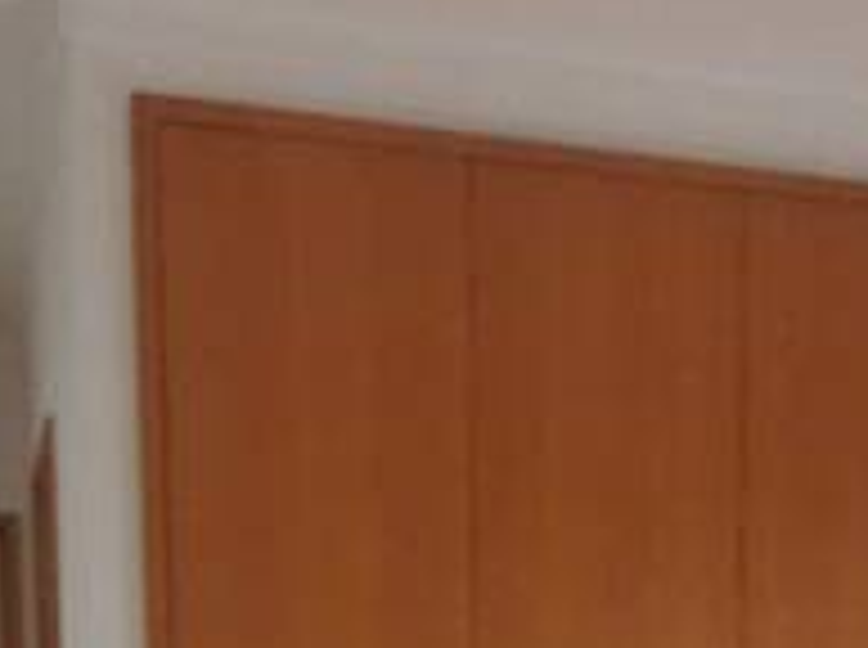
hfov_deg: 35.6
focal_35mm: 54
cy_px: 832
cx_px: 418
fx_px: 1352
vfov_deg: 23.8
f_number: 2.2
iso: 400
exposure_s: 1/33
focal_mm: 1.8
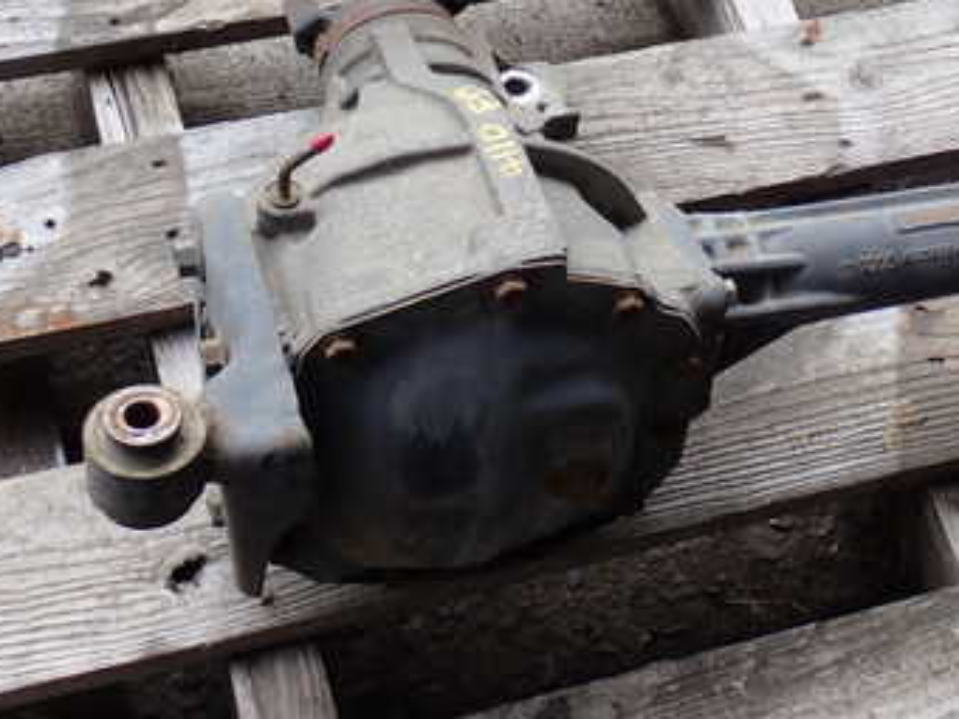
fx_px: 2299
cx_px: 826
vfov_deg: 17.7
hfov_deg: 23.1
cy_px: 226
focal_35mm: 83
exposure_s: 1/160
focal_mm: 8.4
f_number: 4.5
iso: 100
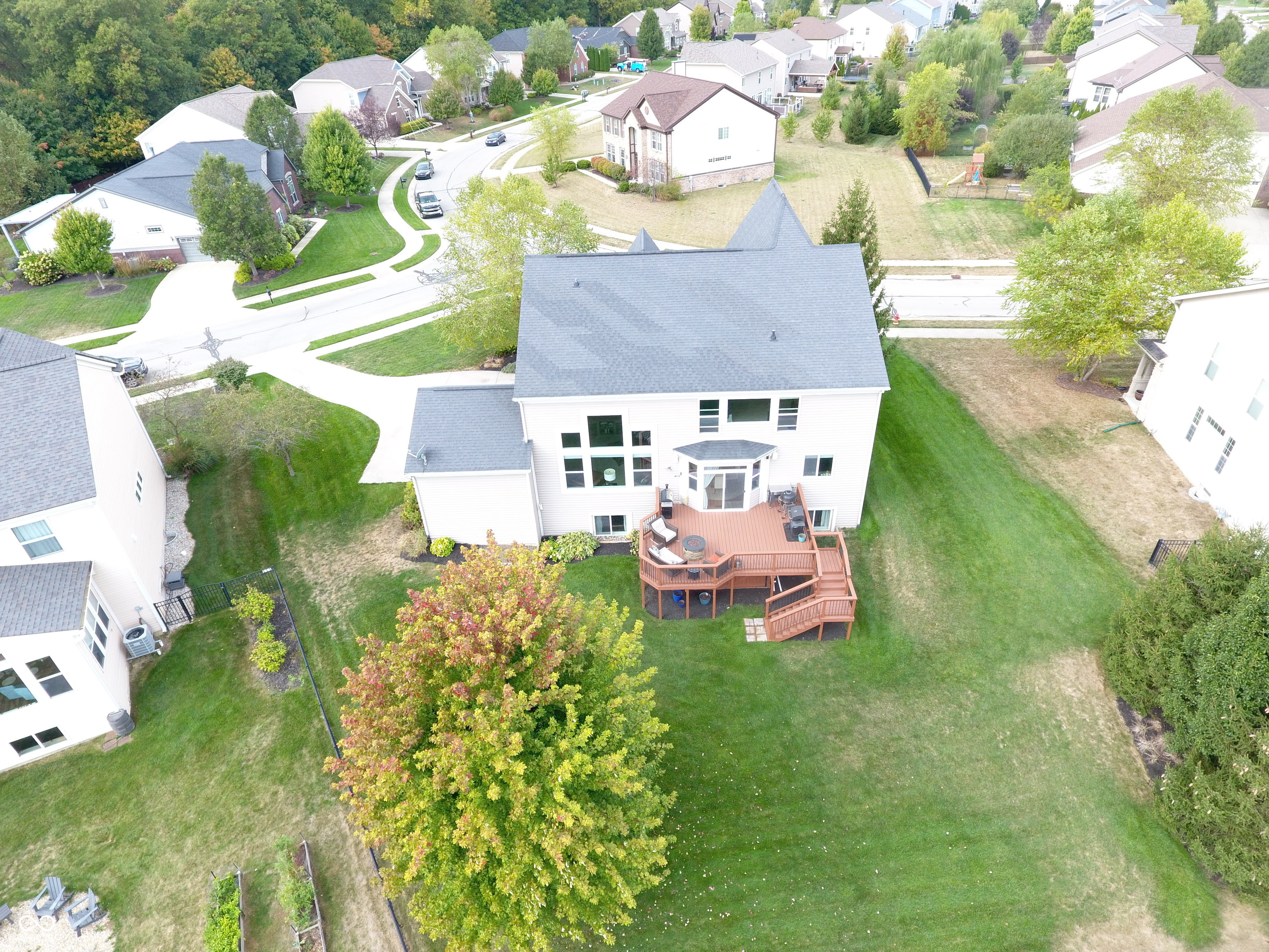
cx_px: 634
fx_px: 733
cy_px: 476
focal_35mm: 20
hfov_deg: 81.7
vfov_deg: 66.0
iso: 100
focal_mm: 3.61
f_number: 2.8
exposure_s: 1/114
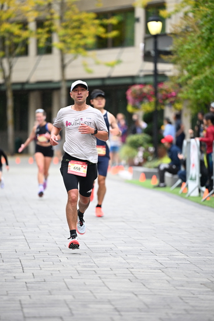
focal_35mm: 200
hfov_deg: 6.9
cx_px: 107
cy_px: 160
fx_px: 1782
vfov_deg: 10.3
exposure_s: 1/1600
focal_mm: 200
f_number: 2.8
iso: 1250
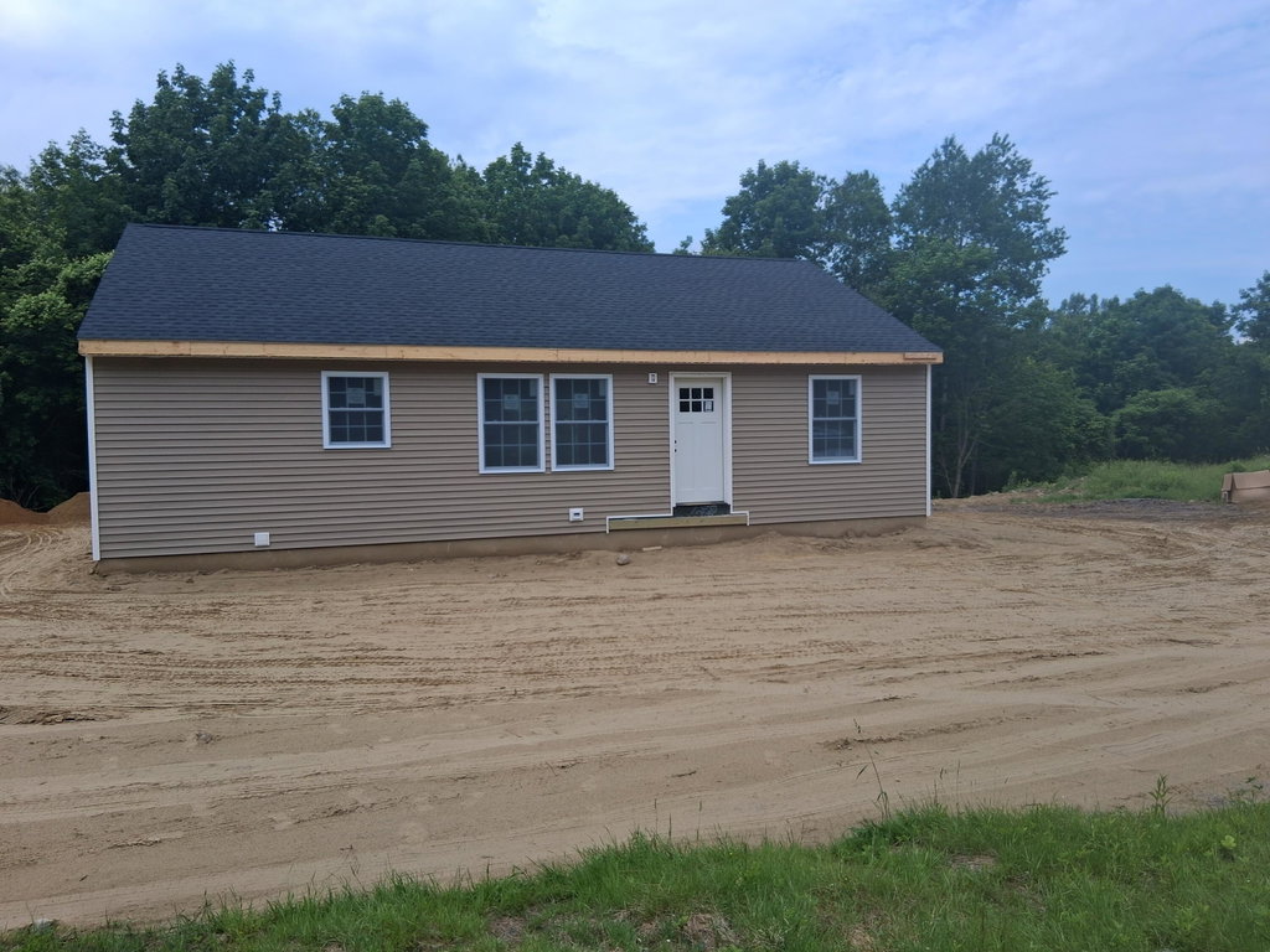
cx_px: 635
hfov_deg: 67.3
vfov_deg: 53.1
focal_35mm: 26
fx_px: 954
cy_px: 476
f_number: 1.8
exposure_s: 1/671
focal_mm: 3.98
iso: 25
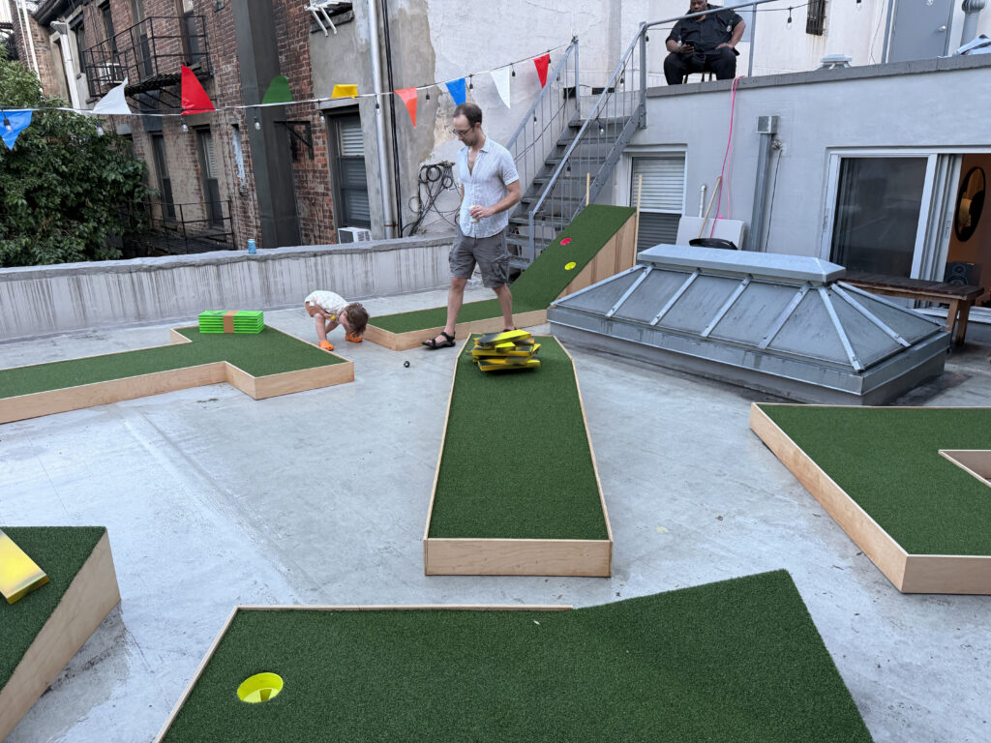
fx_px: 687
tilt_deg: -17.4
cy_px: 372
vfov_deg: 56.8
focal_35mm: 24
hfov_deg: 71.6
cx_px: 496
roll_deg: +1.8
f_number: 1.78
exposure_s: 1/94
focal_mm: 6.76
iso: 200
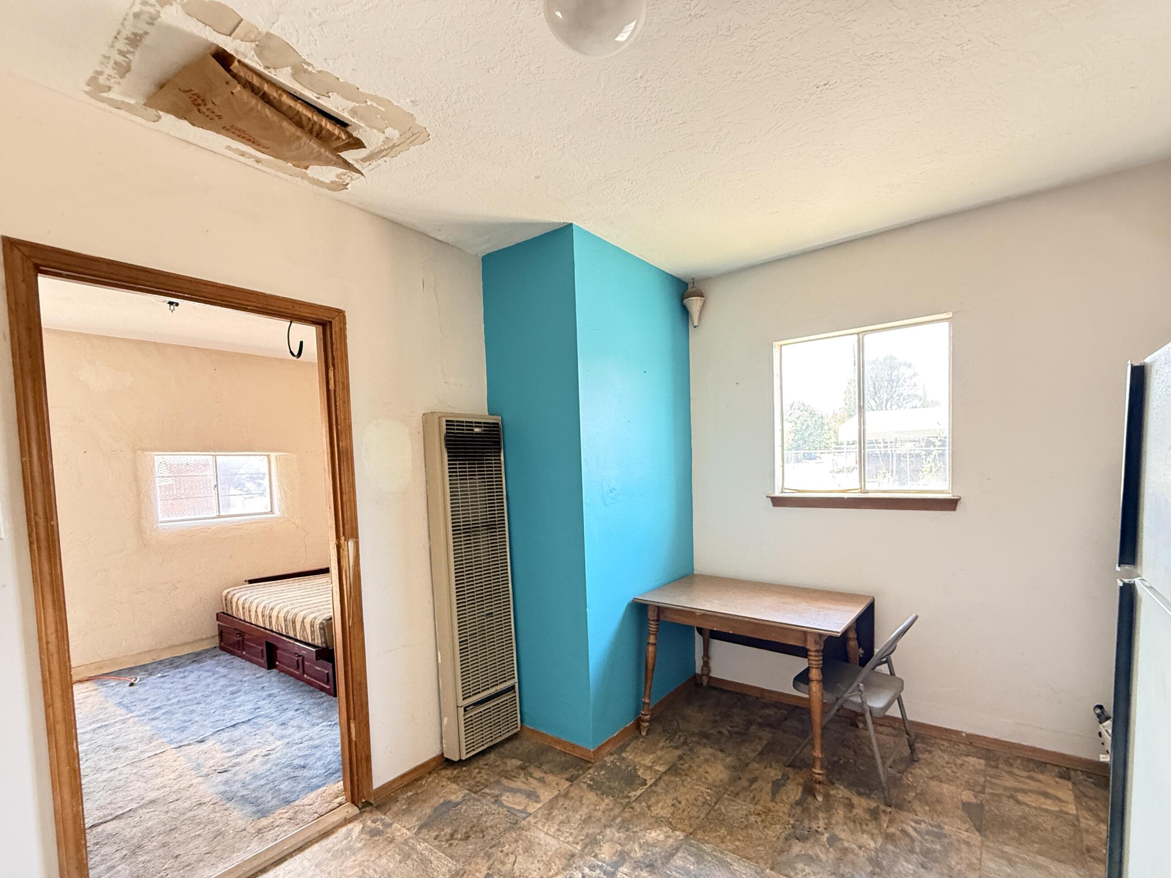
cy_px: 496
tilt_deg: -2.2
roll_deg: +1.2
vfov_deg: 77.7
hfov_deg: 94.4
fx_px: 541
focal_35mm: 16
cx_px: 617
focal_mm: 2.22
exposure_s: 1/60
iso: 400
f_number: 2.2
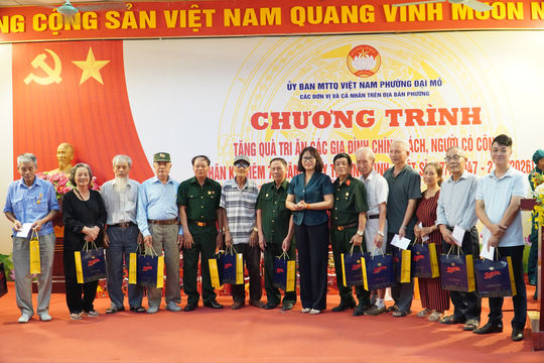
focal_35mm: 34
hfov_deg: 55.1
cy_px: 182
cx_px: 272
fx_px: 521
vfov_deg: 38.4
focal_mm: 23
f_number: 4.5
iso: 1600
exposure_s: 1/50
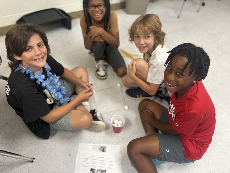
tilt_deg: -47.0
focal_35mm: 26
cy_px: 86
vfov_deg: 53.1
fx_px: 173
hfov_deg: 67.3
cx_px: 115
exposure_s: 1/60
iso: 160
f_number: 1.6
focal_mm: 5.96
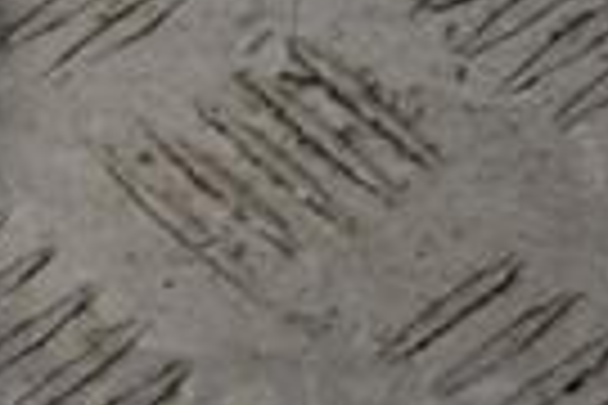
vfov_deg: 3.7
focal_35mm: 366
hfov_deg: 5.5
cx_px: -725
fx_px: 6185
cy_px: -180
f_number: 5.6
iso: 100
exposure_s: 1/40
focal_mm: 55
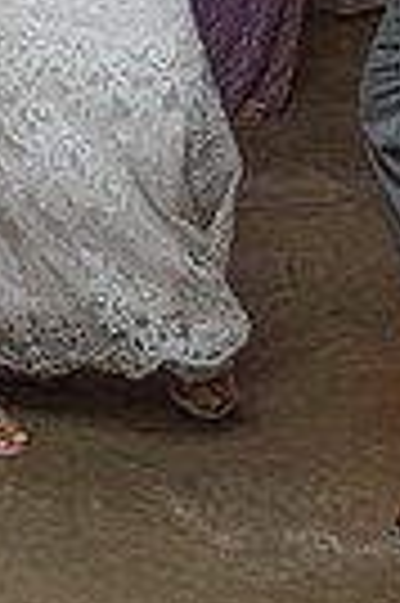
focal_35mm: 127
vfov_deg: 15.4
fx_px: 2122
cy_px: -187
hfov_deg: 10.7
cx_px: 10
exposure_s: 1/200
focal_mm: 24
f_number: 5.6
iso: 2000
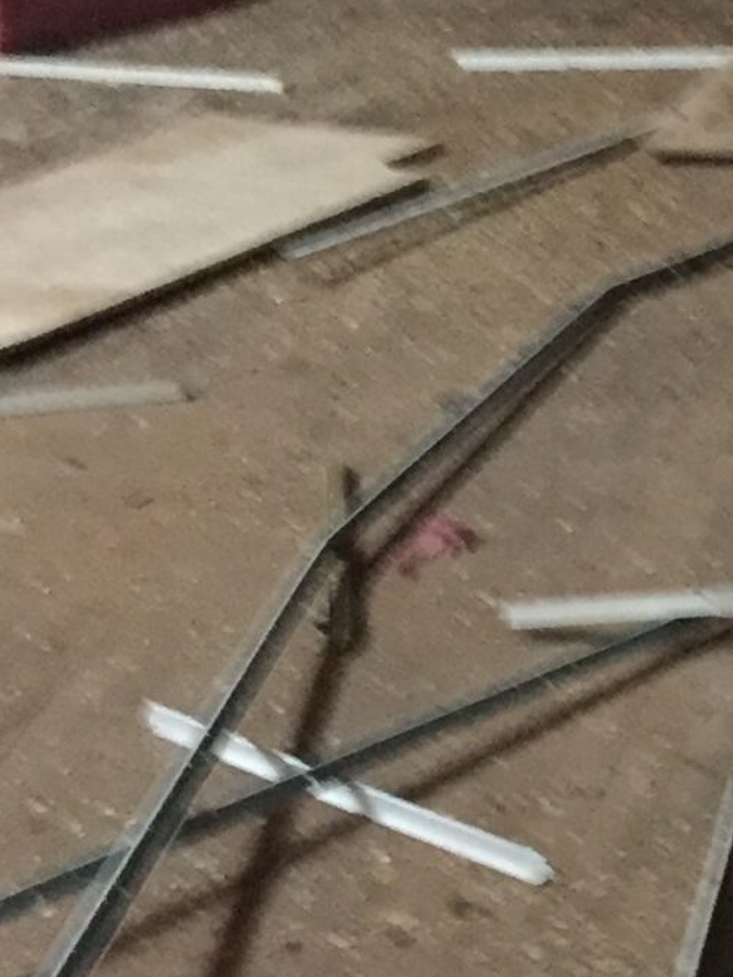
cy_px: 489
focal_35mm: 113
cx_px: 1360
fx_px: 3189
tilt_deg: -17.6
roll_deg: +1.5
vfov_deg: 17.4
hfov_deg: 12.0
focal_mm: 4.15
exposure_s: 1/15
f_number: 2.2
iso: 500
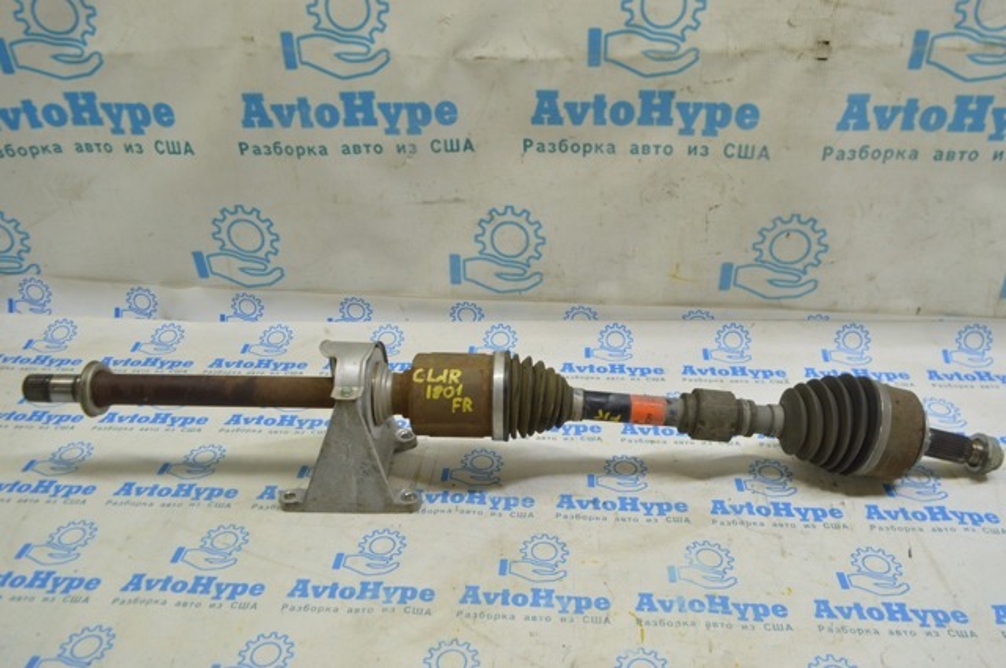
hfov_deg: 62.0
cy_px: 334
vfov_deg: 43.5
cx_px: 503
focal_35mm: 30
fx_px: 837
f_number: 5.6
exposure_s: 1/25
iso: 400
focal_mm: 20
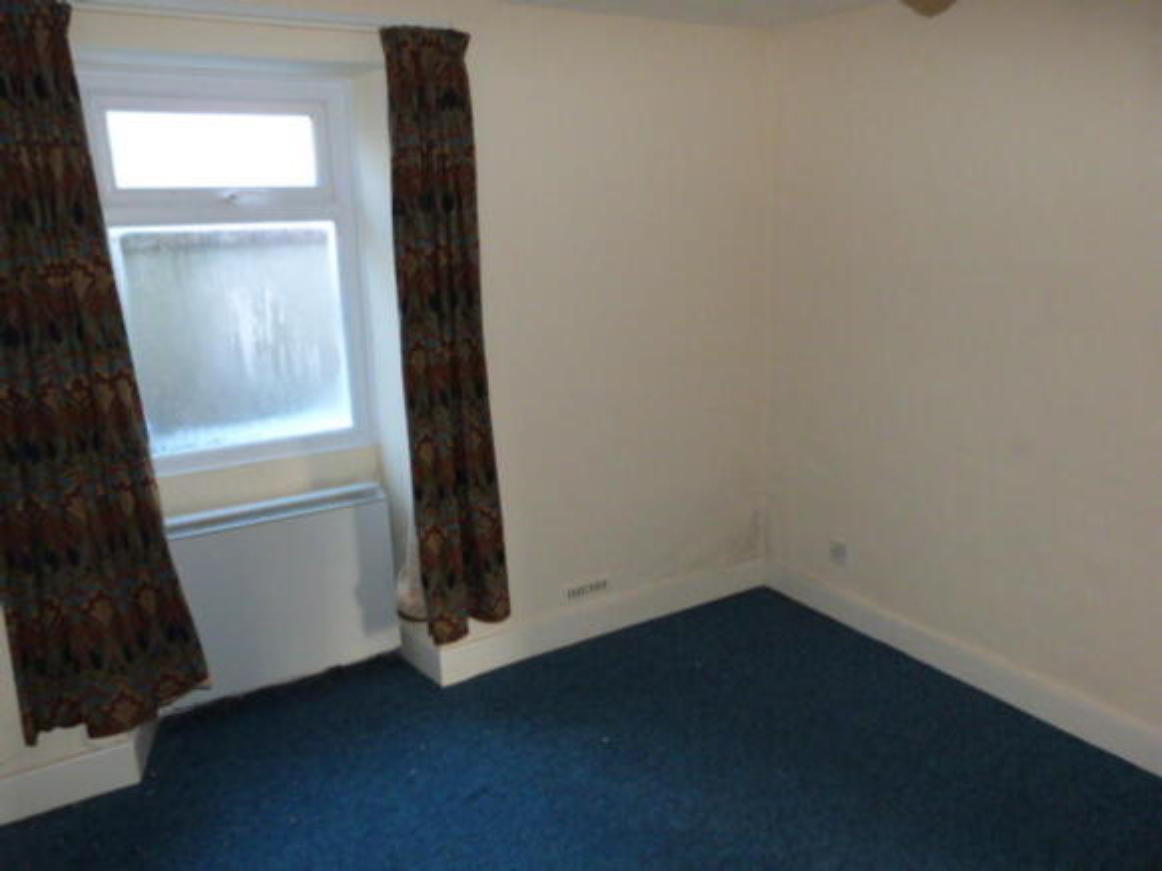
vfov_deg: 54.9
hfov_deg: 69.4
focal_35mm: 25
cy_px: 436
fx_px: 839
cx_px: 581
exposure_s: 1/60
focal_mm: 4.5
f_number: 2.8
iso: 400
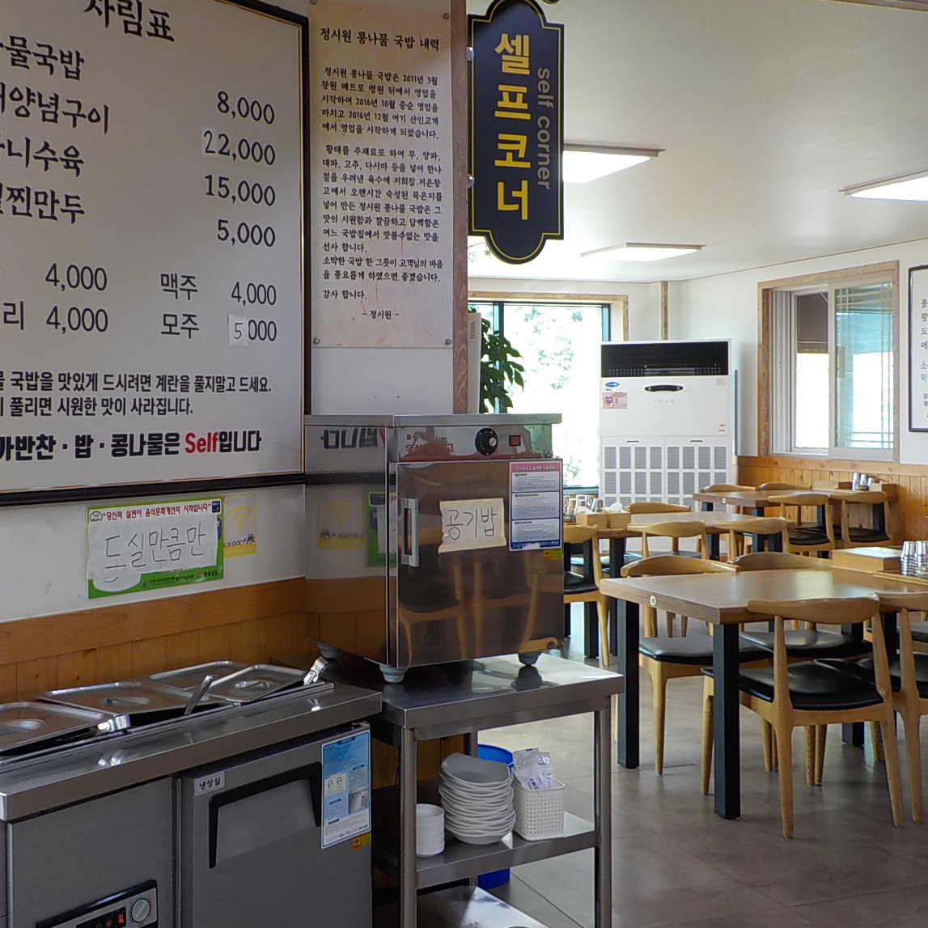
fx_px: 1122
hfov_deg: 44.2
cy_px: 447
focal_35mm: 37
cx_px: 298
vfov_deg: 44.9
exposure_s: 1/30
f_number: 3.3
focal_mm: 4.1
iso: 125
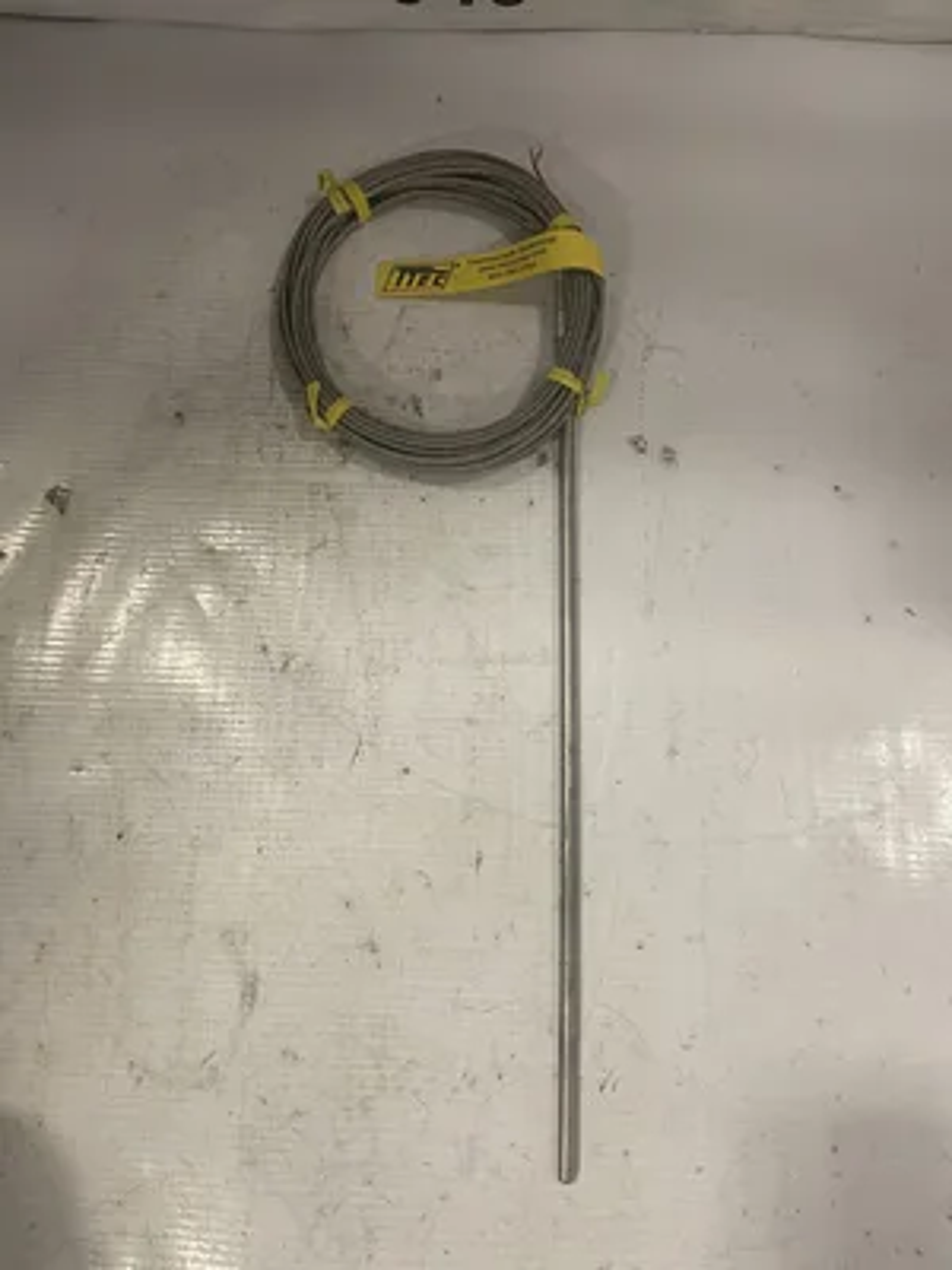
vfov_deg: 67.3
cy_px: 635
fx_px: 953
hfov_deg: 53.1
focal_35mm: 26
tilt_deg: -77.6
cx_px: 476
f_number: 1.6
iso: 200
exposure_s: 1/60
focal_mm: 4.2
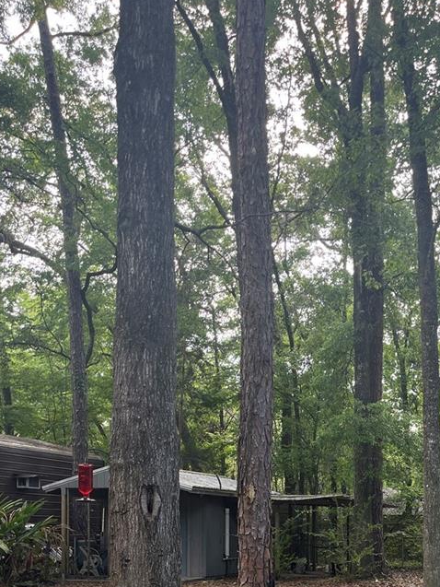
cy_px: 529
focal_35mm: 49
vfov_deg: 36.5
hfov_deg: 29.0
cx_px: 355
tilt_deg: +0.2
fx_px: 830
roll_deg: -0.4
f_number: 1.6
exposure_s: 1/201
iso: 50
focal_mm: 5.1
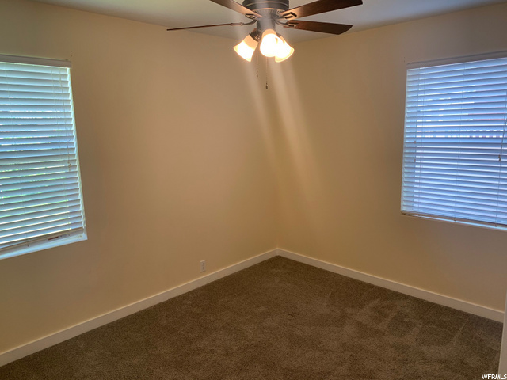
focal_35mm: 26
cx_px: 254
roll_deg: +1.2
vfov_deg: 53.1
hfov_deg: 67.3
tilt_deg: -9.1
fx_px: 381
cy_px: 190
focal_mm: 4.25
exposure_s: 1/60
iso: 64
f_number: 1.8
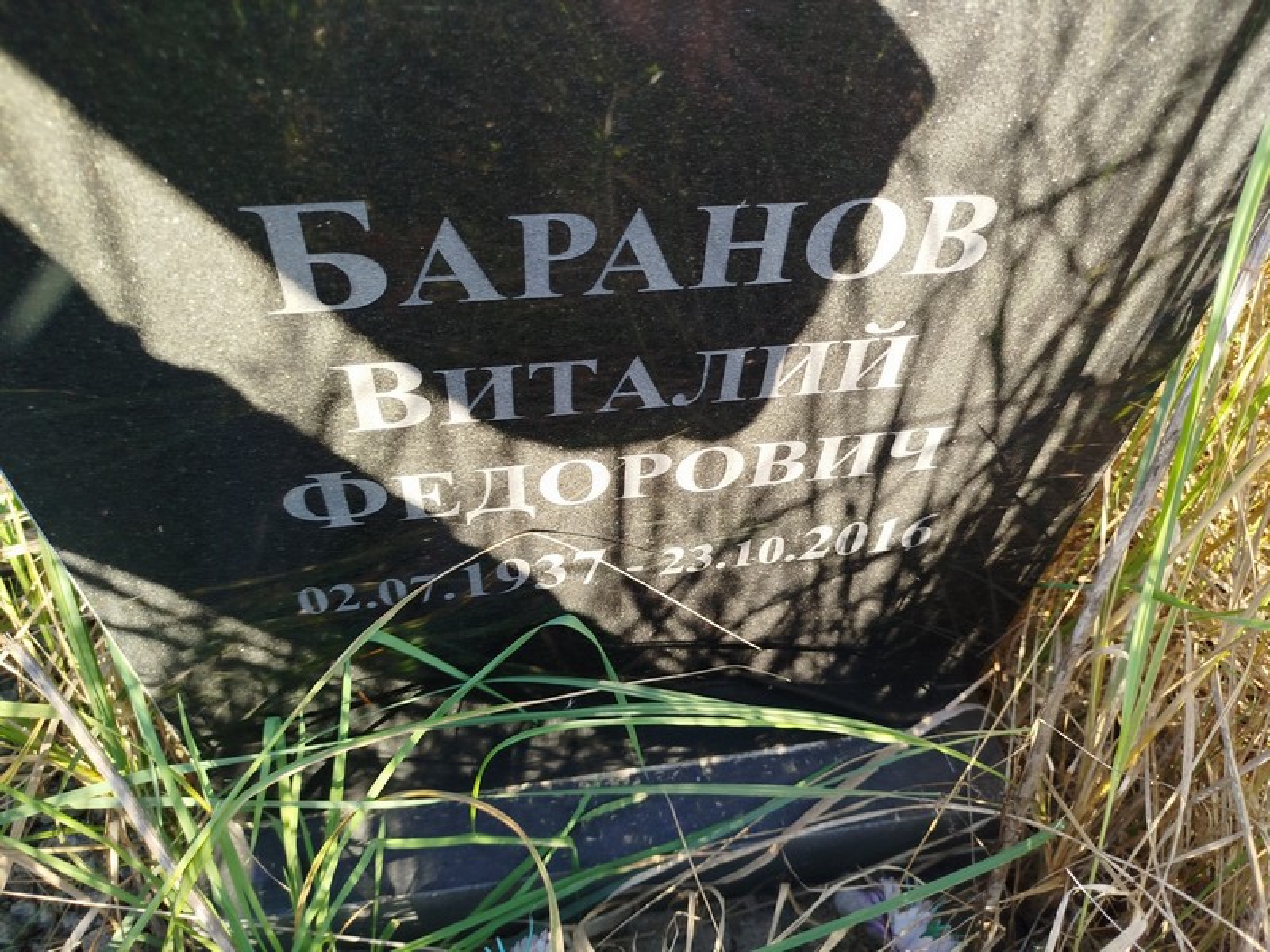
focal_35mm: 24
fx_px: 881
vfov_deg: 56.8
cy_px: 476
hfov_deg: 71.6
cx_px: 635
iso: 50
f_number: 1.7
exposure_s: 1/100
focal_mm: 5.31
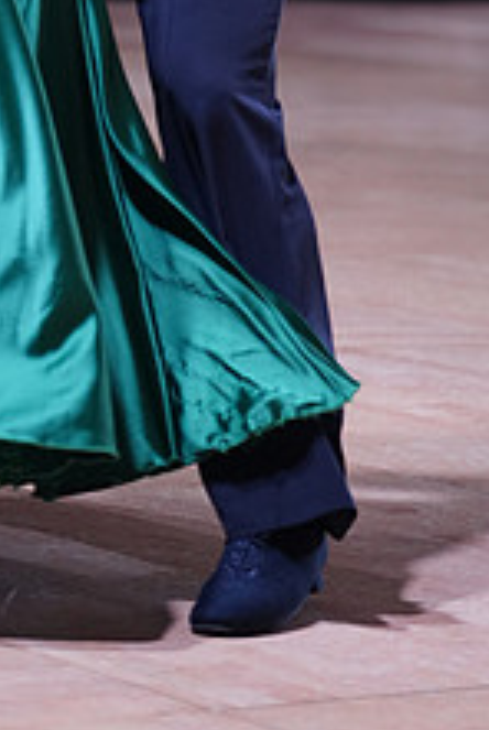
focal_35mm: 241
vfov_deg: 8.4
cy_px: -215
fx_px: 4895
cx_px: -5
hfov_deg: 5.7
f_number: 2.8
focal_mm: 92
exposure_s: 1/500
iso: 800
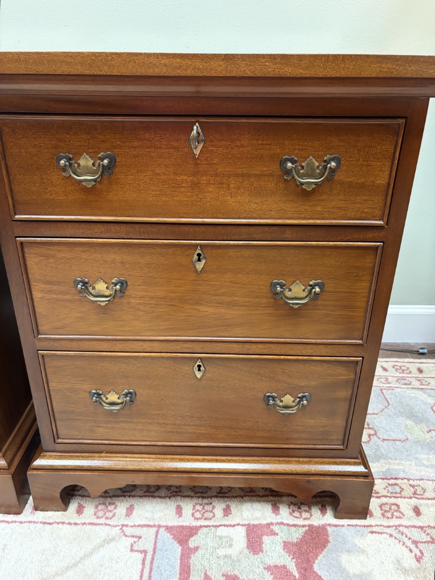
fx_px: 436
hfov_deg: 53.1
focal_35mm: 26
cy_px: 290
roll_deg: +1.7
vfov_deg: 67.3
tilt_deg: -25.3
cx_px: 218
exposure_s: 1/60
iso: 320
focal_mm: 5.96
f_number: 1.6
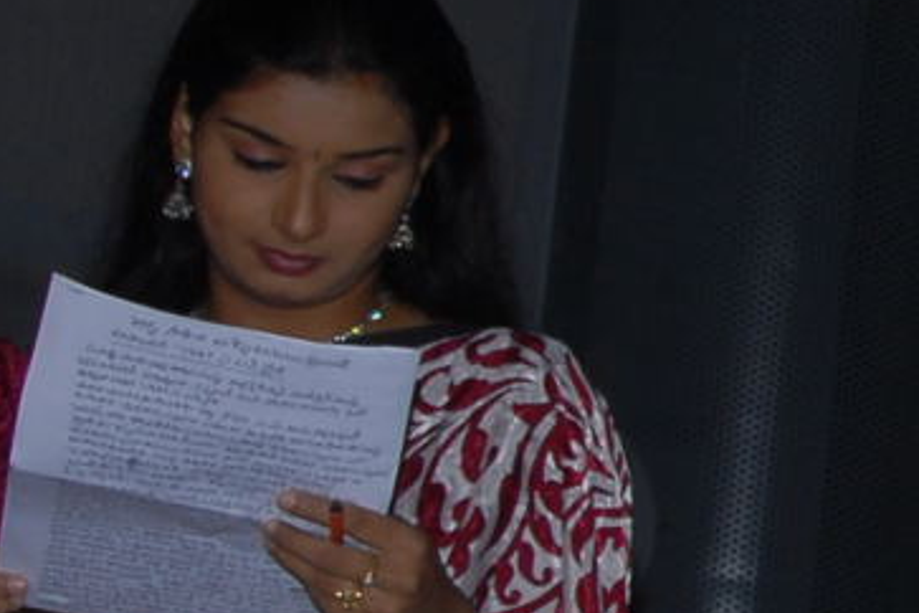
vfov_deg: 7.1
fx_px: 4906
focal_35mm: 192
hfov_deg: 10.0
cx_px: 1729
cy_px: 327
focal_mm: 29
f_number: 9
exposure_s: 1/125
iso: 200
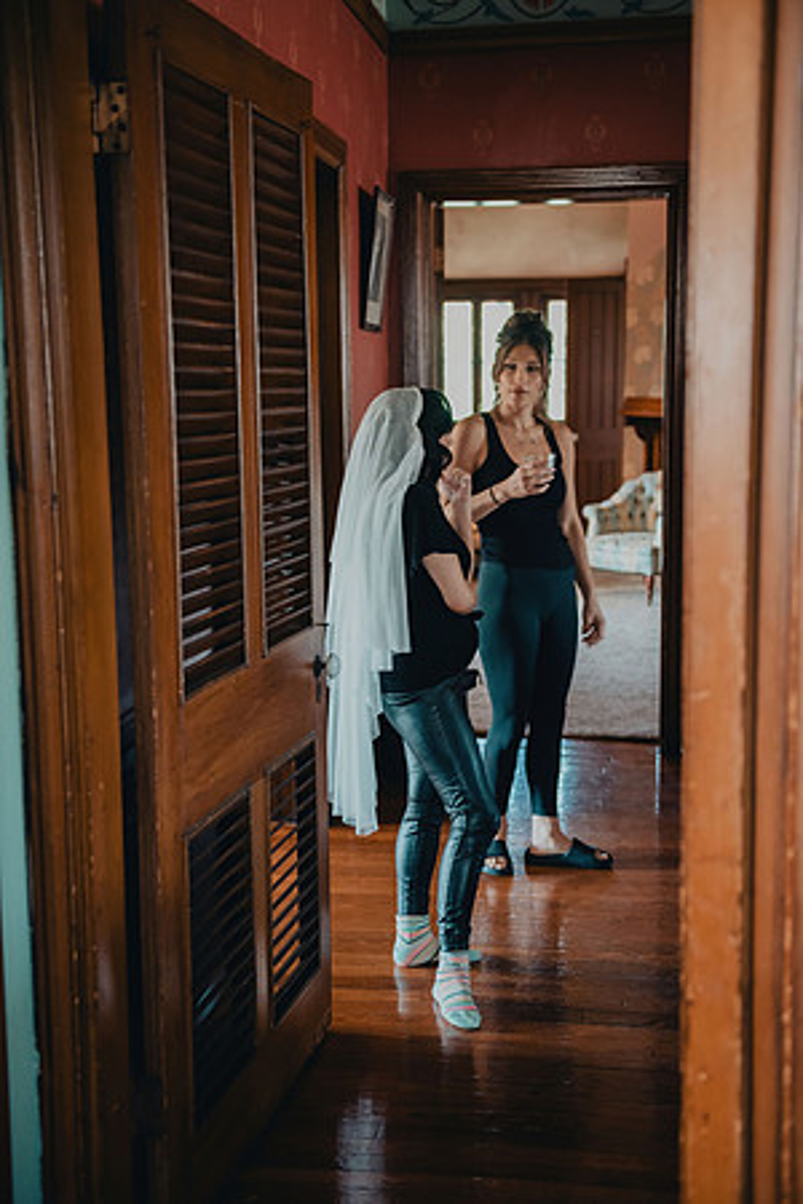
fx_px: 1506
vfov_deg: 43.6
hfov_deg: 29.9
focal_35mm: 45
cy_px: 602
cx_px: 402
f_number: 2.8
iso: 2000
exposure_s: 1/60
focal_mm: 45
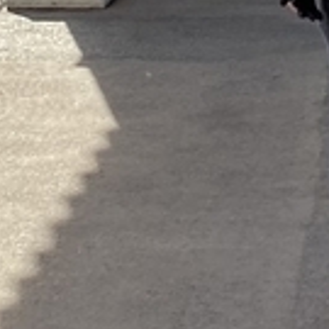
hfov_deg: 8.5
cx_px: 368
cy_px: -624
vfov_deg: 7.6
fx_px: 2204
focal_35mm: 205
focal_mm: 4.25
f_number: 1.8
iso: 32
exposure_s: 1/342
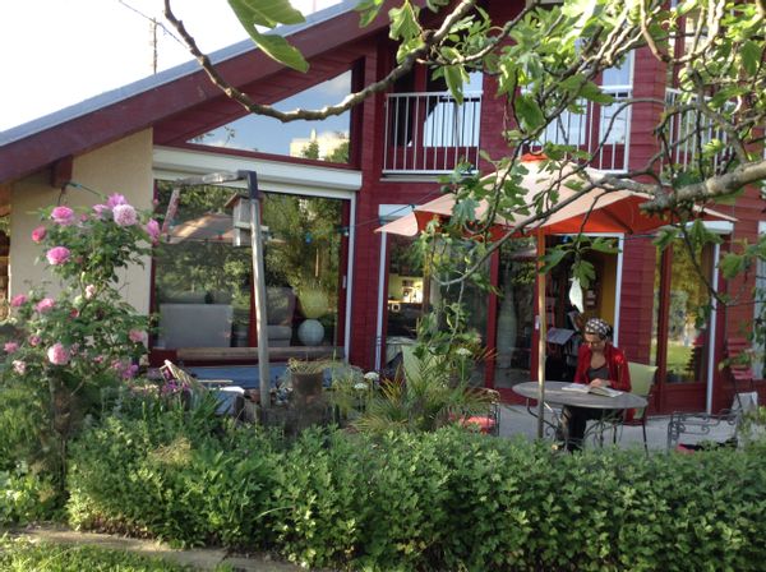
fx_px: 729
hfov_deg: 55.4
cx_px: 383
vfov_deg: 42.8
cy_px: 286
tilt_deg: -2.2
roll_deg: -3.4
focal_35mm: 33
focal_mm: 3.3
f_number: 2.4
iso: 25
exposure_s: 1/125
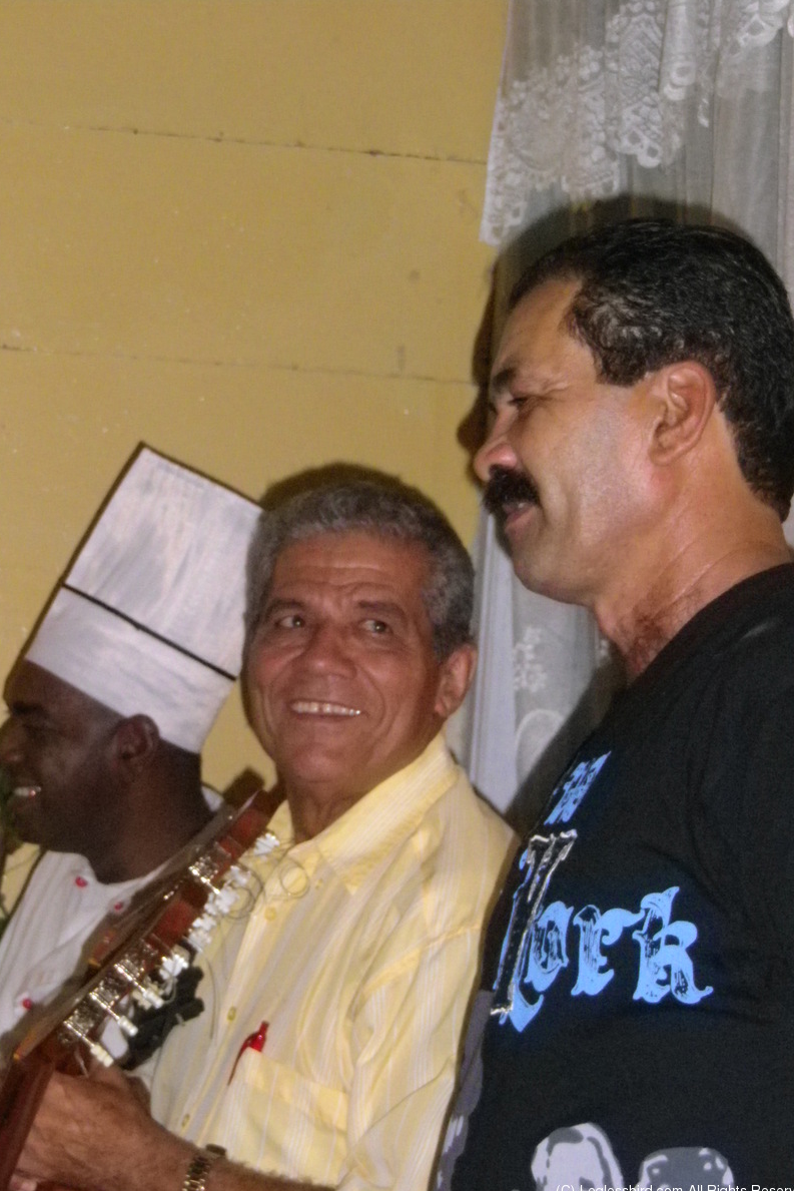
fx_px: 3506
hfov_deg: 12.9
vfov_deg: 19.3
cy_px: 599
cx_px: 371
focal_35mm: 106
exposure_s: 1/80
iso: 800
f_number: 5.3
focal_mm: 17.9
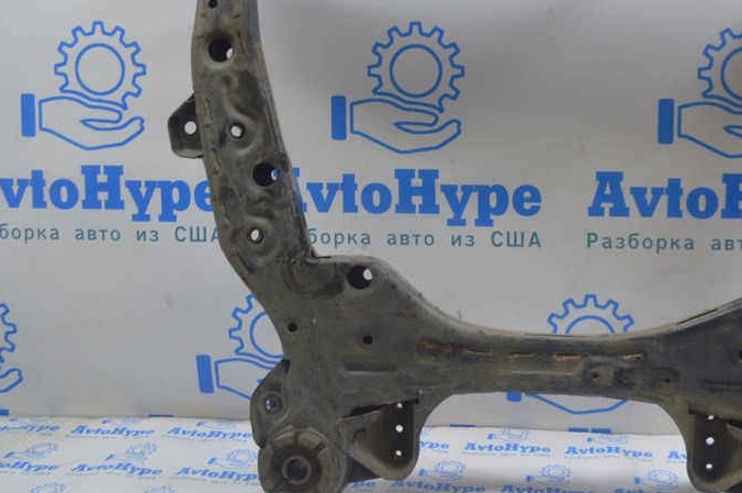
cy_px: 147
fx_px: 1029
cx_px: 538
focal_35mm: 50
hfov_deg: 38.8
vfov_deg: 26.7
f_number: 5.6
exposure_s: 1/20
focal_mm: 22
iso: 400
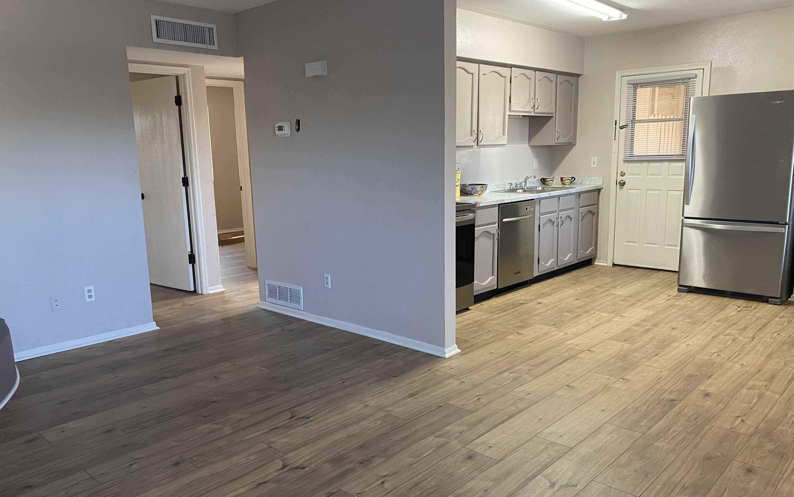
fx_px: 606
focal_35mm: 28
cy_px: 266
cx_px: 401
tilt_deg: -10.7
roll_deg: +1.0
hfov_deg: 66.5
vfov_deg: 44.5
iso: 200
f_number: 1.8
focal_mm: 4.25
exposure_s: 1/60
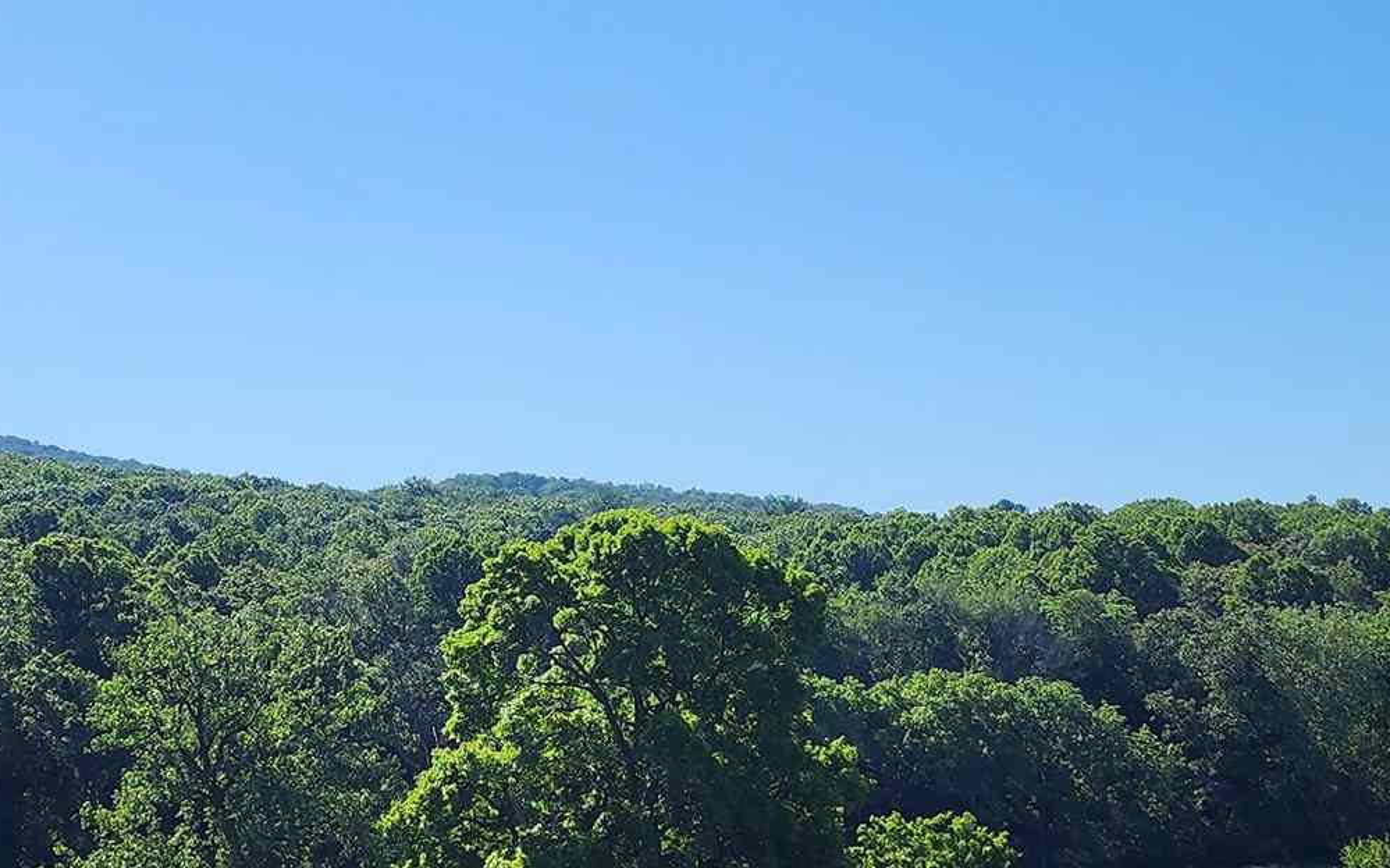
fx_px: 2841
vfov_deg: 17.4
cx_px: 569
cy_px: 401
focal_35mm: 75
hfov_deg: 27.4
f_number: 1.8
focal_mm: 6.4
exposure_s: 1/1497
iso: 12
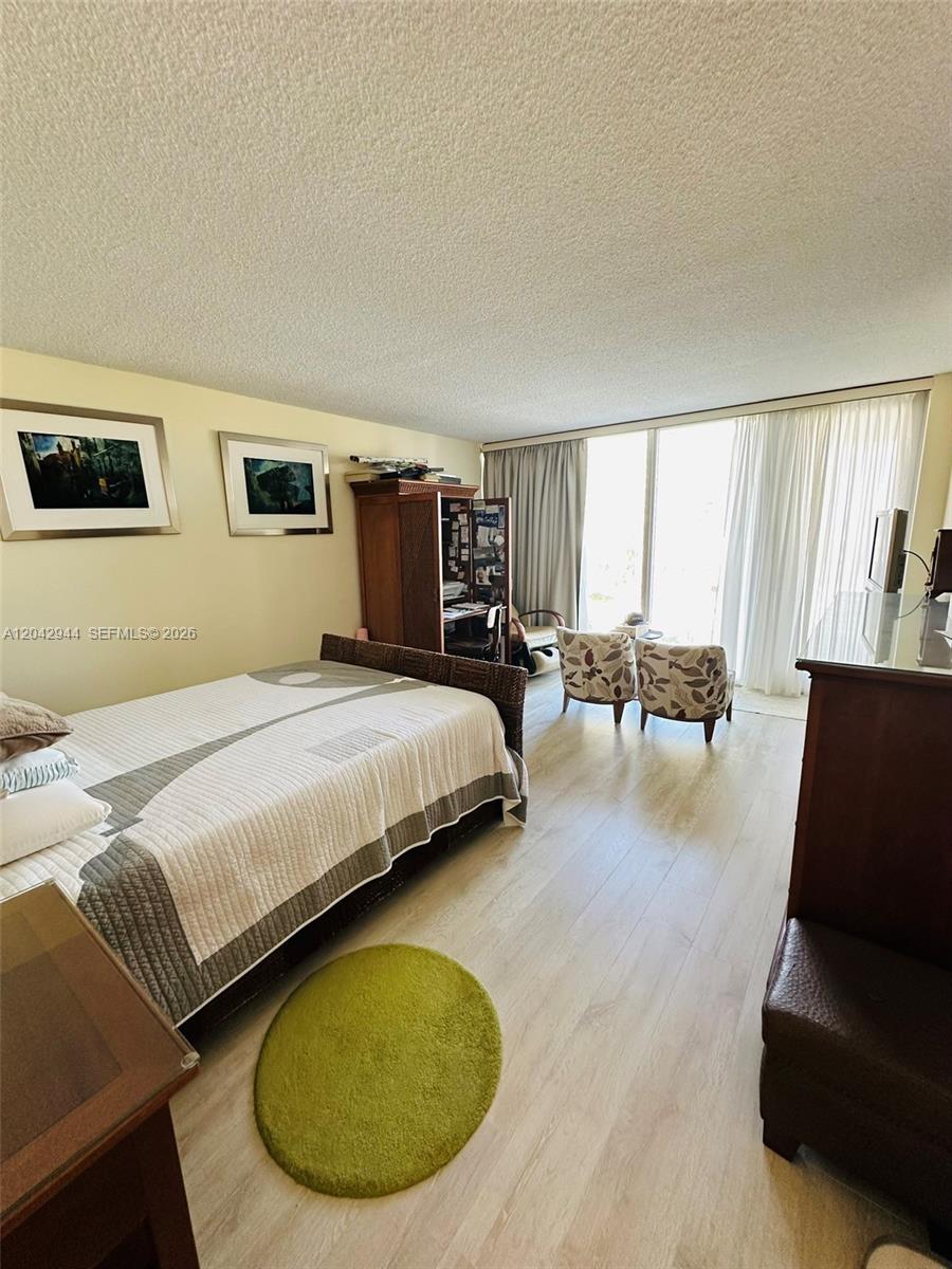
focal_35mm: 14
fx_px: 513
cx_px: 476
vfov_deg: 102.1
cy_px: 634
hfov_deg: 85.7
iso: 200
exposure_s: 1/60
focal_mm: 2.22
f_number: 2.2
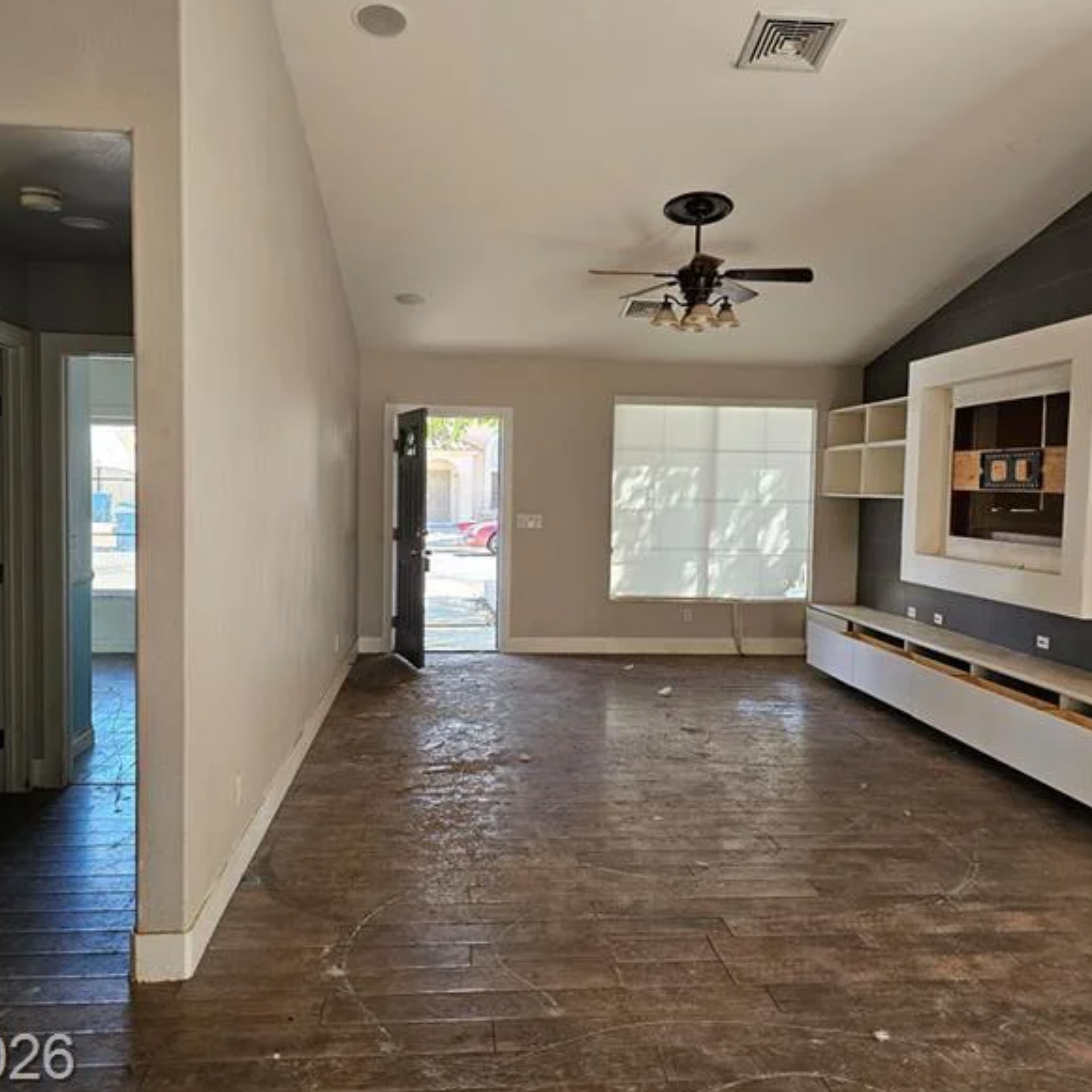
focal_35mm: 28
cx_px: 543
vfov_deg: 57.3
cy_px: 538
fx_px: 999
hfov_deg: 57.3
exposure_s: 1/180
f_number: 1.7
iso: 160
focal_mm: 6.3
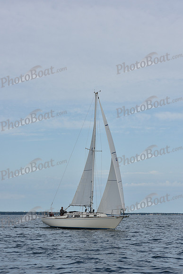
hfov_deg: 15.2
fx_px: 686
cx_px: 92
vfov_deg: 22.6
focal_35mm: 90
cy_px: 137
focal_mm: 90
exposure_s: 1/1000
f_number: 10
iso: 320
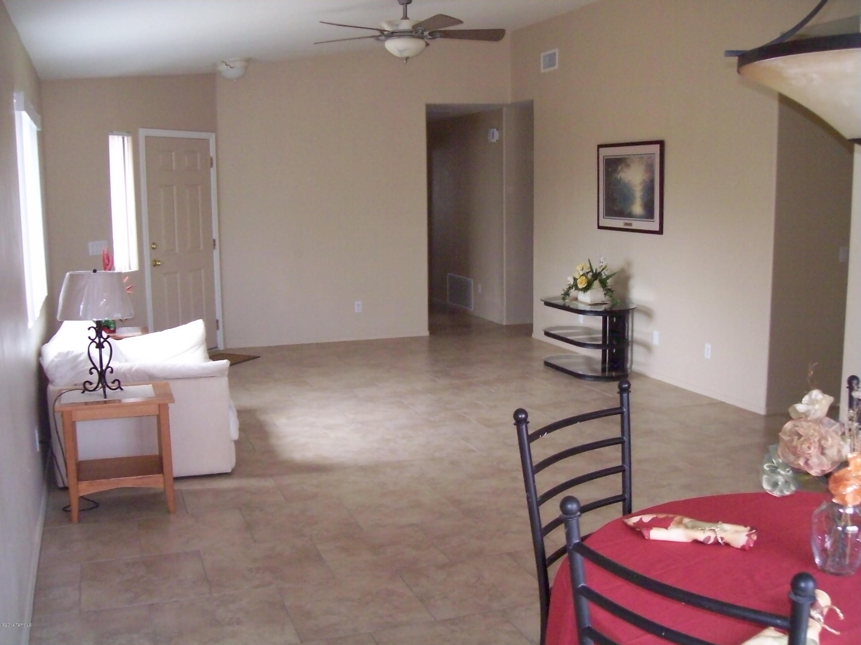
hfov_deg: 51.4
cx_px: 430
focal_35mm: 36
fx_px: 895
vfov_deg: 39.6
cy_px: 322
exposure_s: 1/64
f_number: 2.7
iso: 160
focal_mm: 6
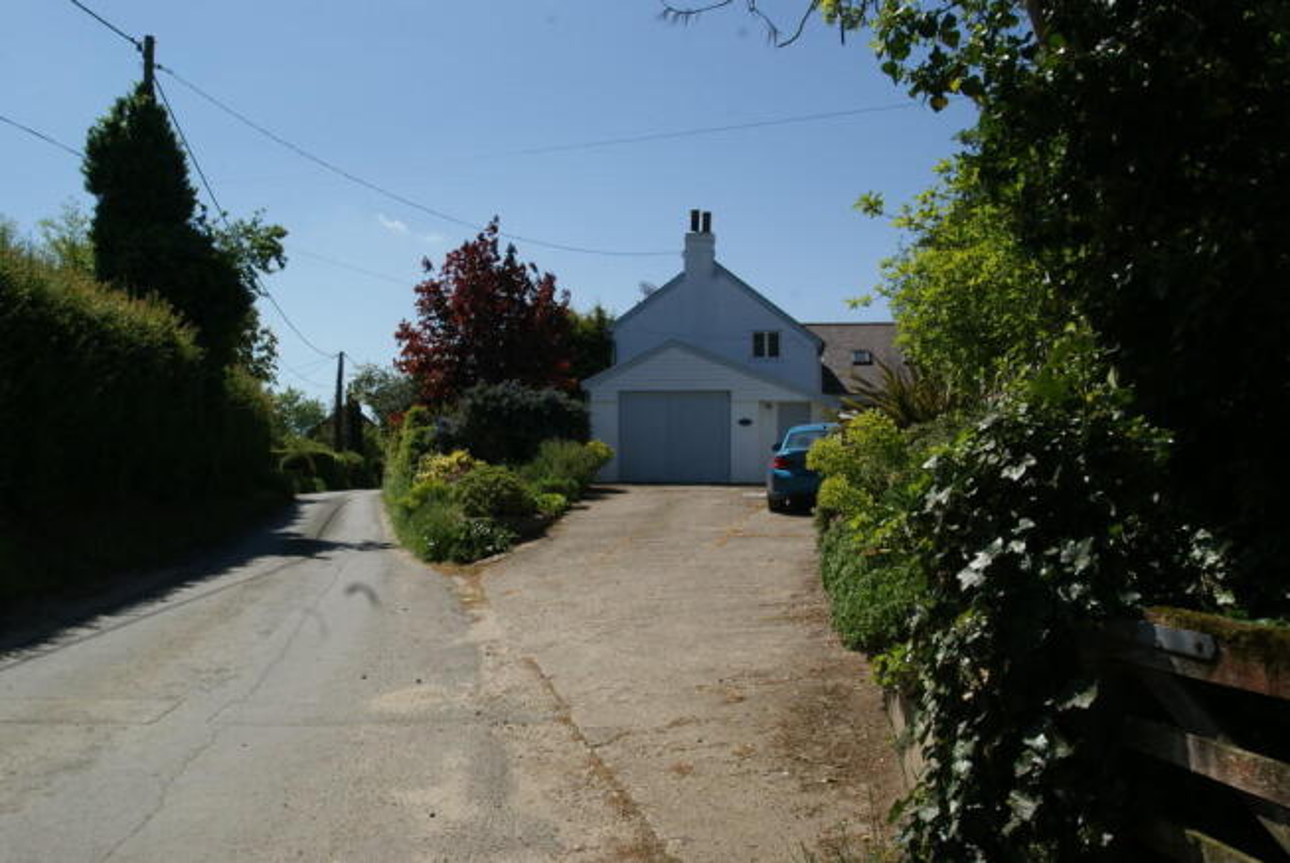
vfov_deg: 43.7
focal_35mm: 30
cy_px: 432
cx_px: 645
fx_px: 1076
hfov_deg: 61.9
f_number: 14
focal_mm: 20
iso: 100
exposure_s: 1/100
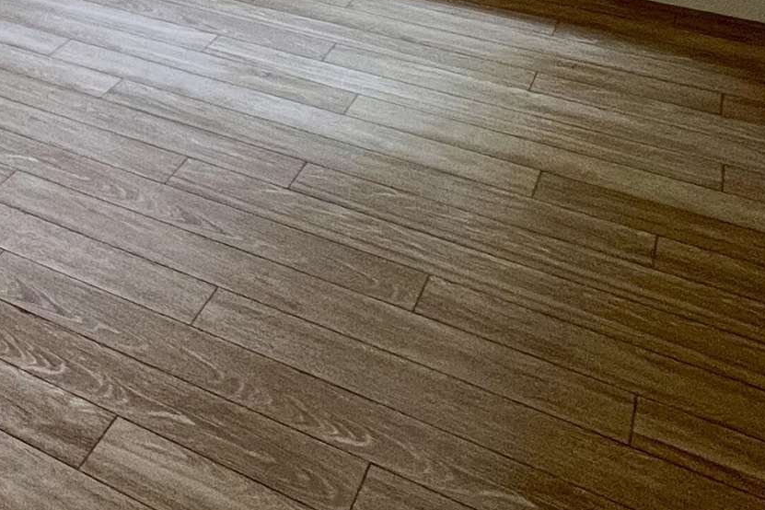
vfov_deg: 21.1
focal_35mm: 50
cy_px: -330
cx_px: -4
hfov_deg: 35.7
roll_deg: -0.1
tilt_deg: -6.7
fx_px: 1062
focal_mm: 1.57
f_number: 1.8
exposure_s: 1/60
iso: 200
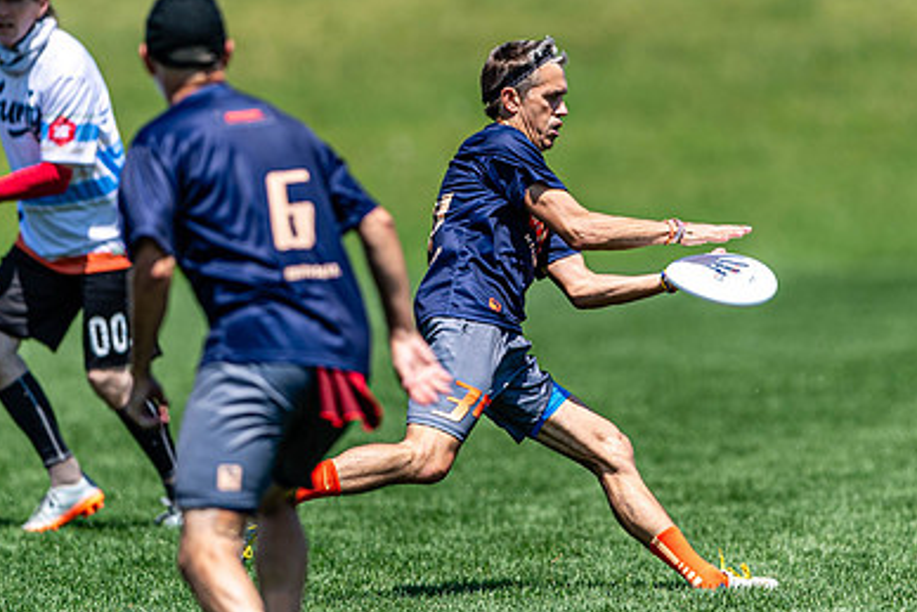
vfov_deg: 1.6
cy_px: 174
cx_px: 575
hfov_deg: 2.4
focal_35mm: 862
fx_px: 21964
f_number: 2.8
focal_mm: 400
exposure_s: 1/2000
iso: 100
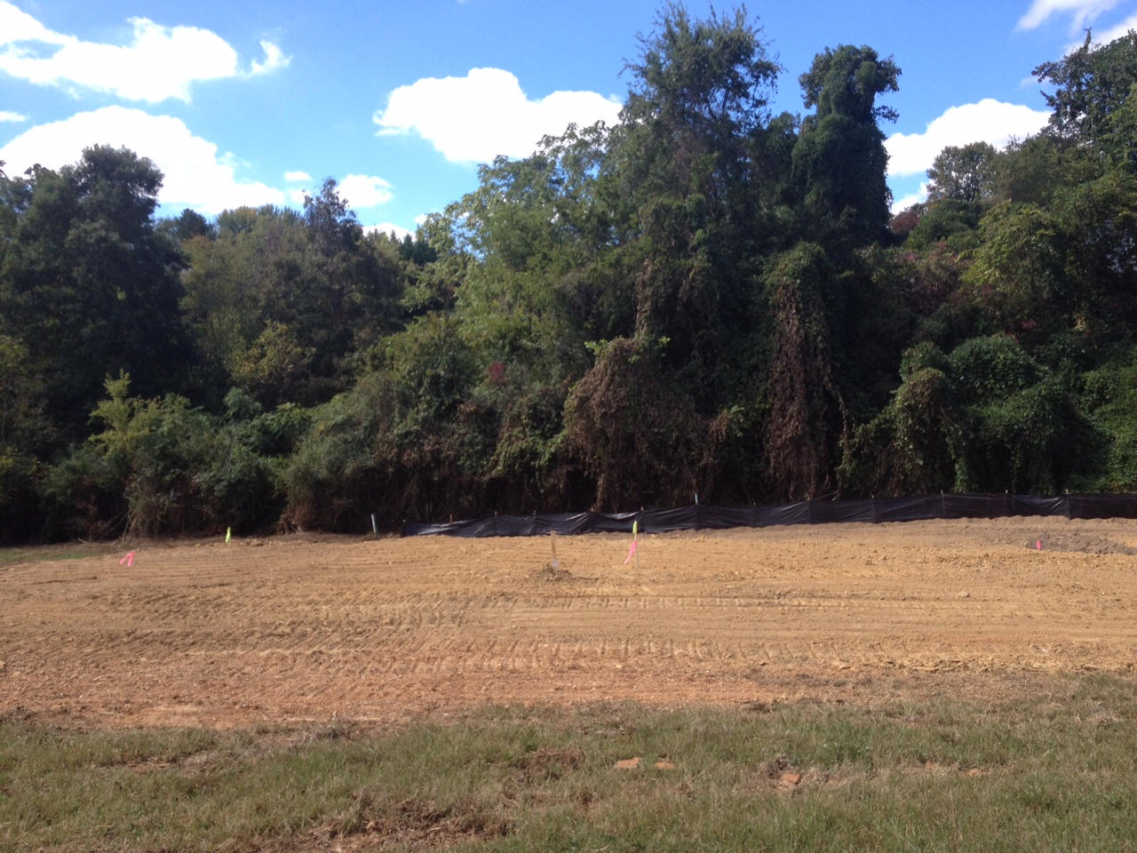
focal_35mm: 35
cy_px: 426
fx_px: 1150
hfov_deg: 52.6
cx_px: 568
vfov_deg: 40.7
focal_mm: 4.28
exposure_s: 1/736
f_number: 2.4
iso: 50
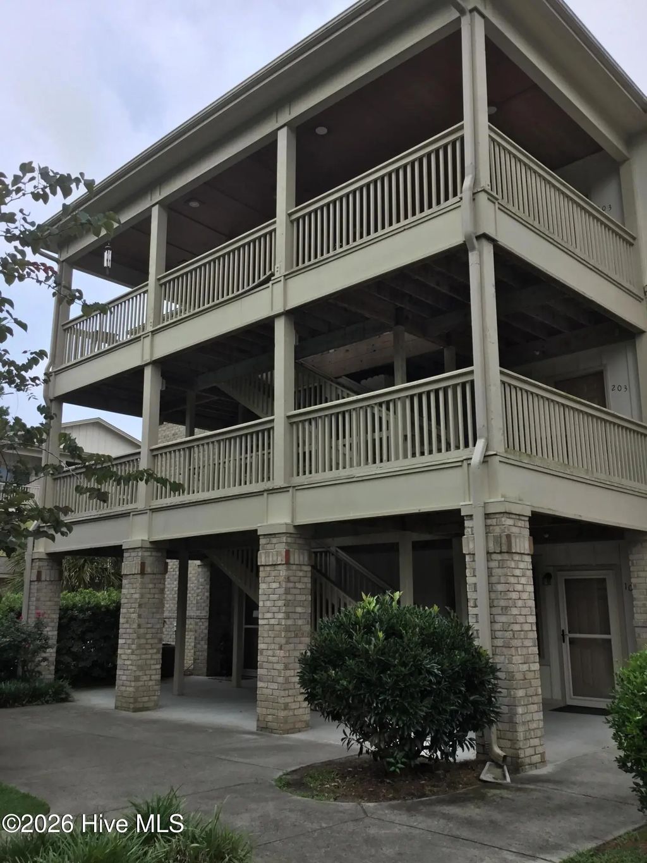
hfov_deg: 45.4
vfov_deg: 58.3
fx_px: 772
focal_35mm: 31
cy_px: 432
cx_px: 324
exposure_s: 1/684
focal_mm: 3.3
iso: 25
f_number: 2.4
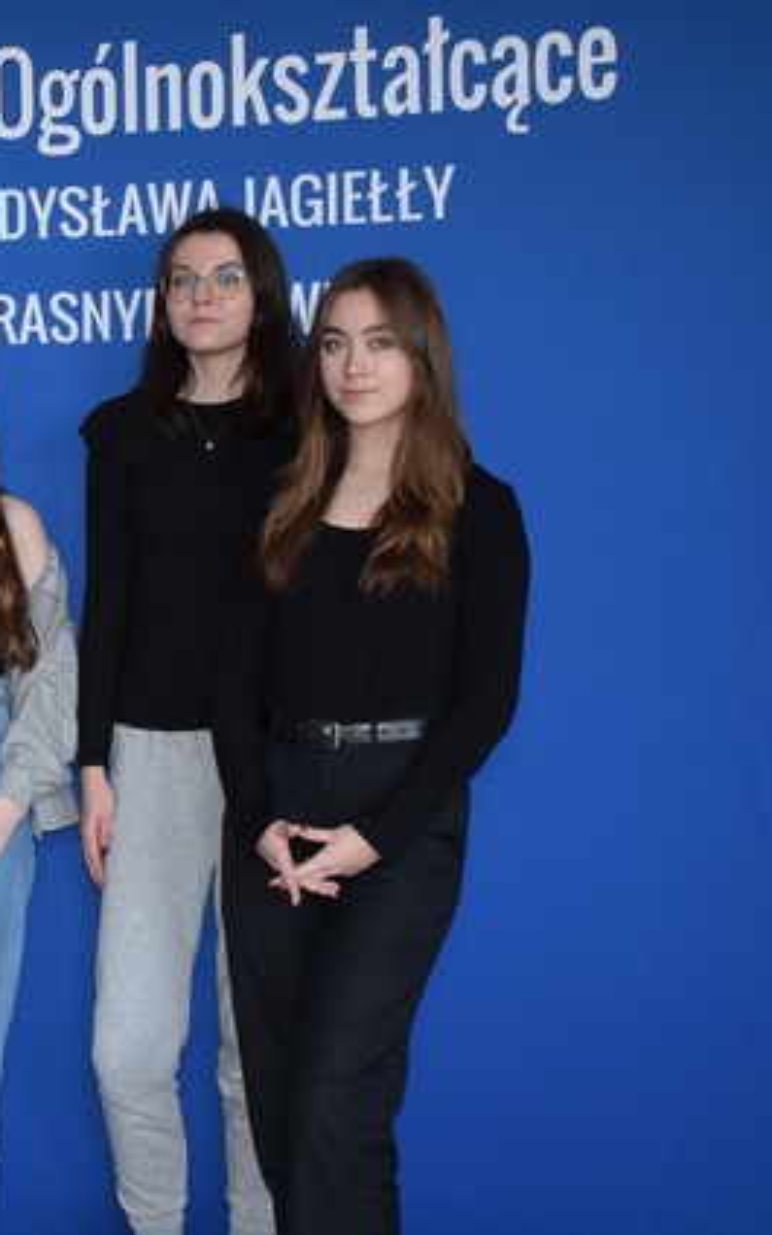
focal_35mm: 60
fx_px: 2020
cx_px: -108
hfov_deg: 20.5
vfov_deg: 34.0
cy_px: 619
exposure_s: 1/80
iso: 800
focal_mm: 26
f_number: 4.5
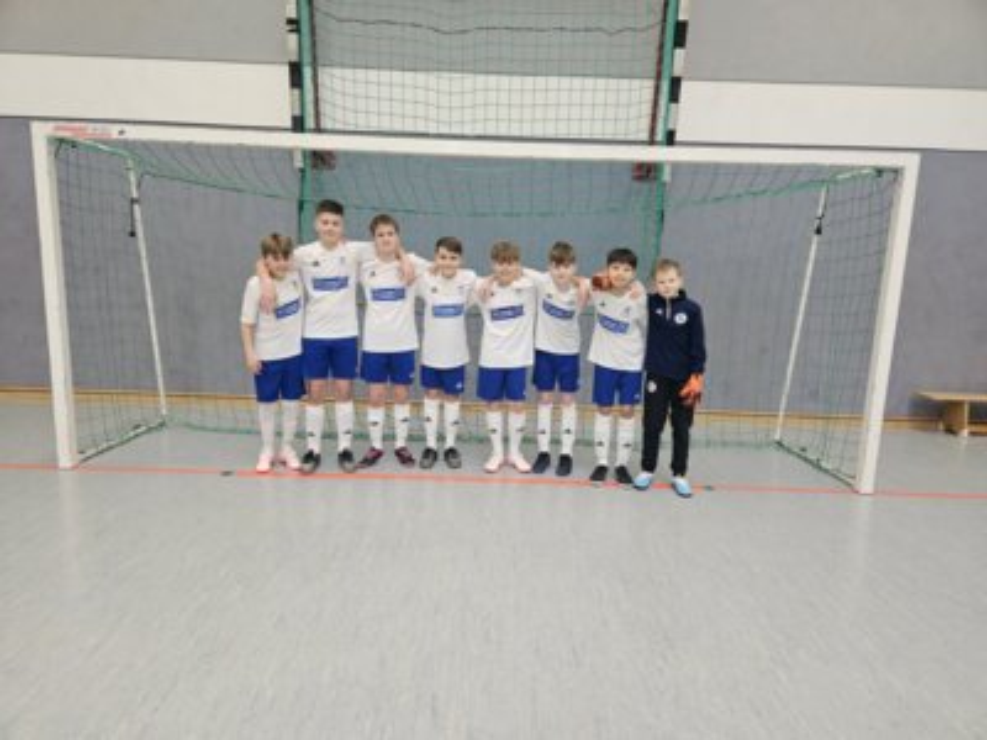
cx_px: 494
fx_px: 656
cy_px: 370
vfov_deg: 58.9
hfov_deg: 73.9
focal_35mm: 23
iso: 80
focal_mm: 5.4
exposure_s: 1/50
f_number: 1.8
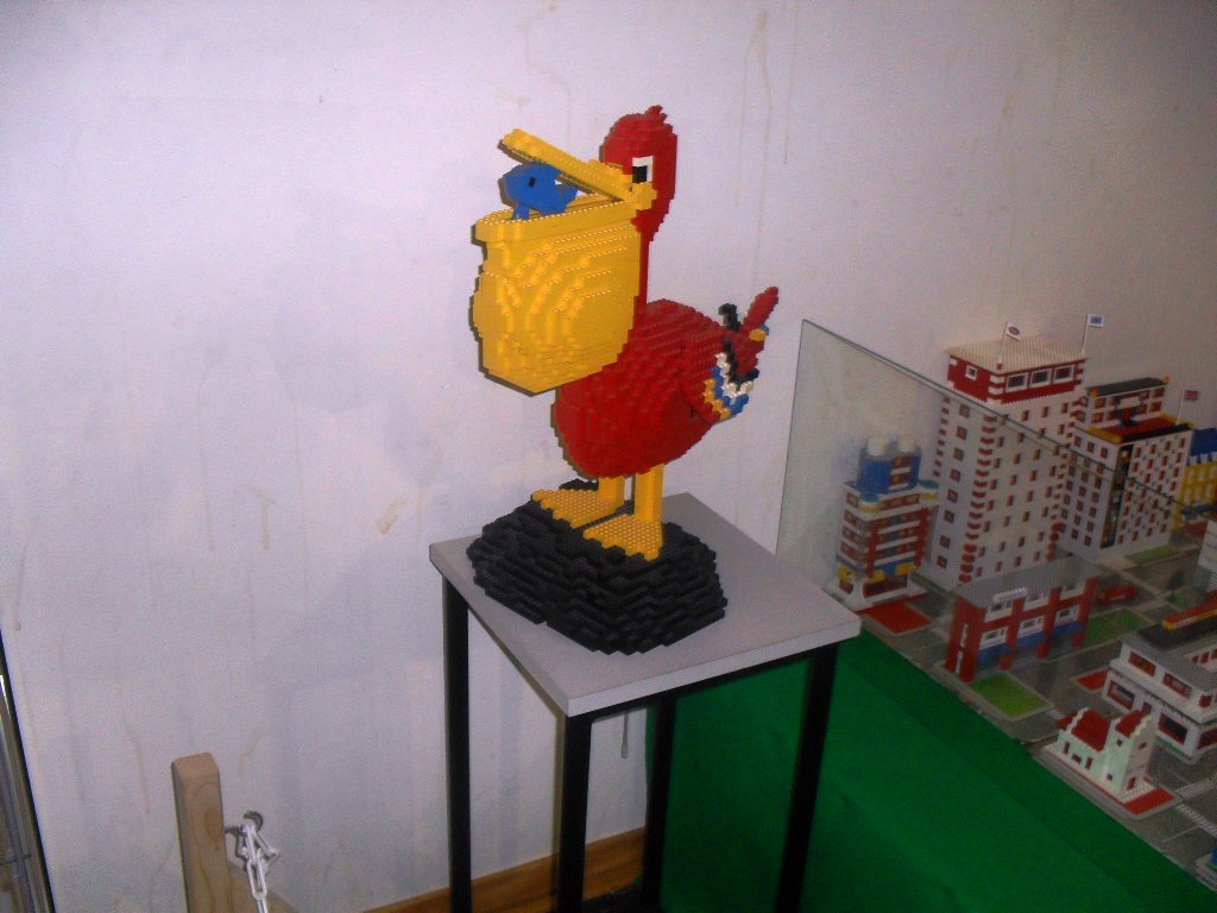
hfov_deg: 52.6
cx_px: 608
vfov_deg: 40.7
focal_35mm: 35
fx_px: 1231
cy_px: 456
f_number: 3.2
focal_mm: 6.3
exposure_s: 1/45
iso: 200
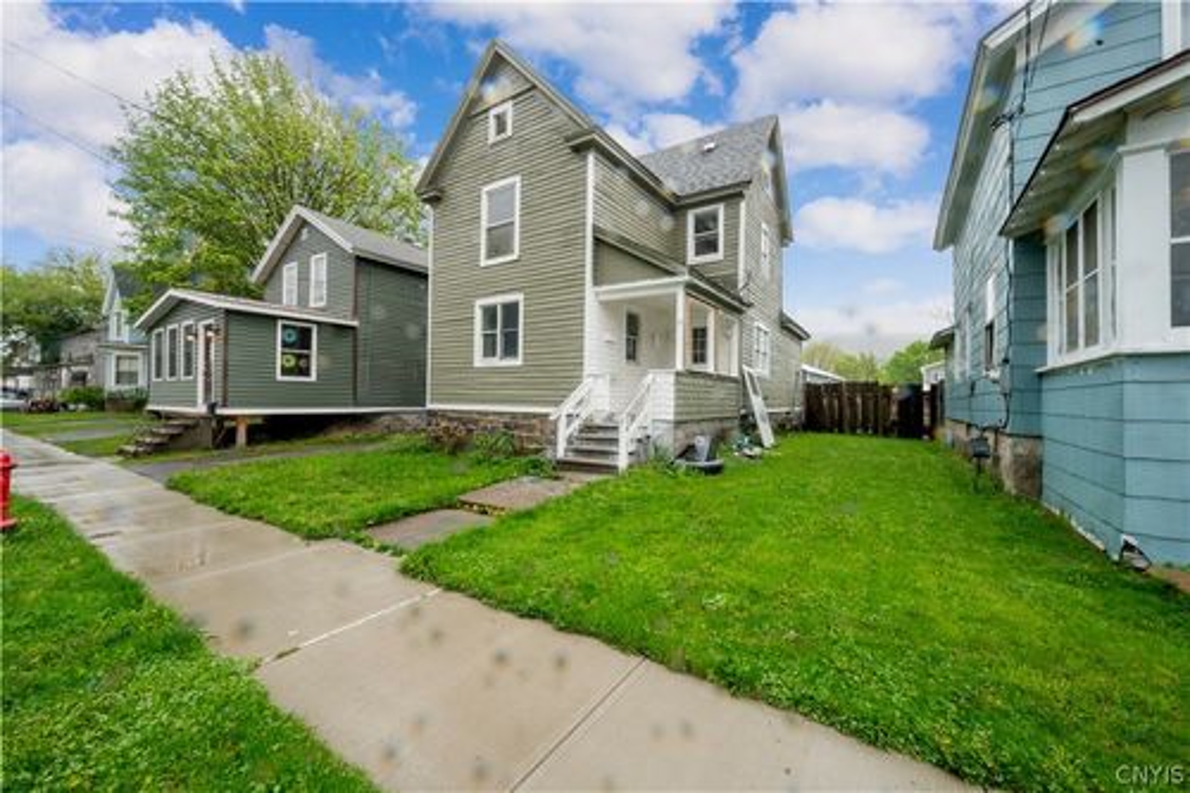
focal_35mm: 14
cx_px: 595
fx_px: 463
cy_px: 396
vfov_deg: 81.2
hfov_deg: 104.3
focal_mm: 14
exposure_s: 1/3
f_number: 22
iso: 320
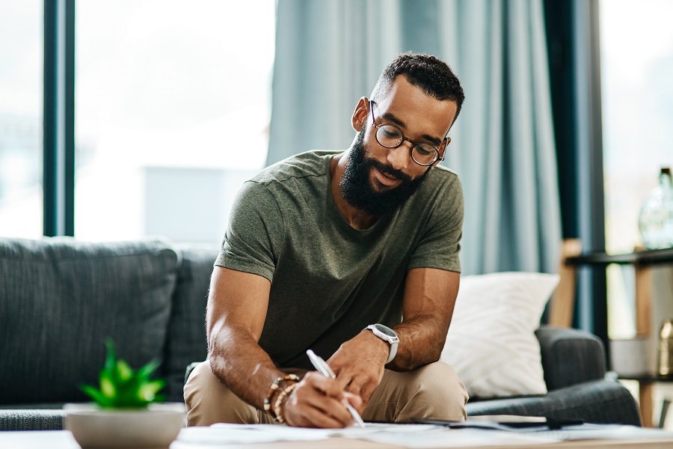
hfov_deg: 23.9
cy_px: 224
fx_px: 1589
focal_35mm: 85
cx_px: 336
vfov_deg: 16.1
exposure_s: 1/250
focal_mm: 85
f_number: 2
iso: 400
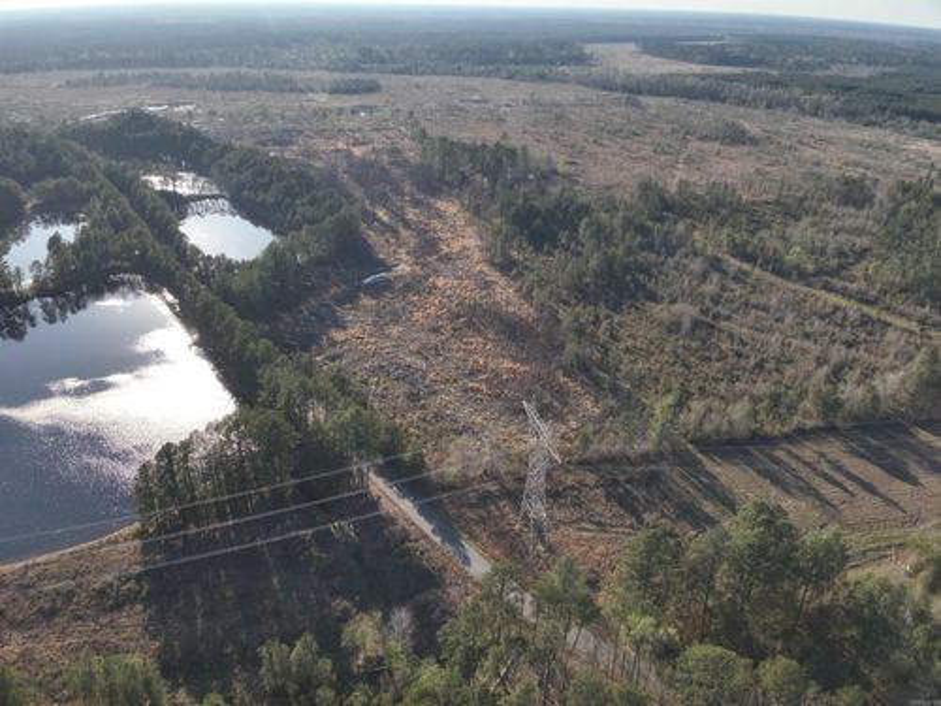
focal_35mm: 24
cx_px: 470
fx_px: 652
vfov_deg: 56.8
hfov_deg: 71.6
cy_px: 353
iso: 100
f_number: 2.8
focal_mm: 4.4
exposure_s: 1/1500
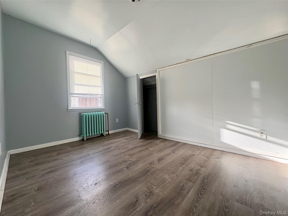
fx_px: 116
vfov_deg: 85.7
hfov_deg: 102.1
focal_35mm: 14
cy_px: 108
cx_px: 144
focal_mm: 2.22
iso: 100
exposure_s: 1/140
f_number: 2.2
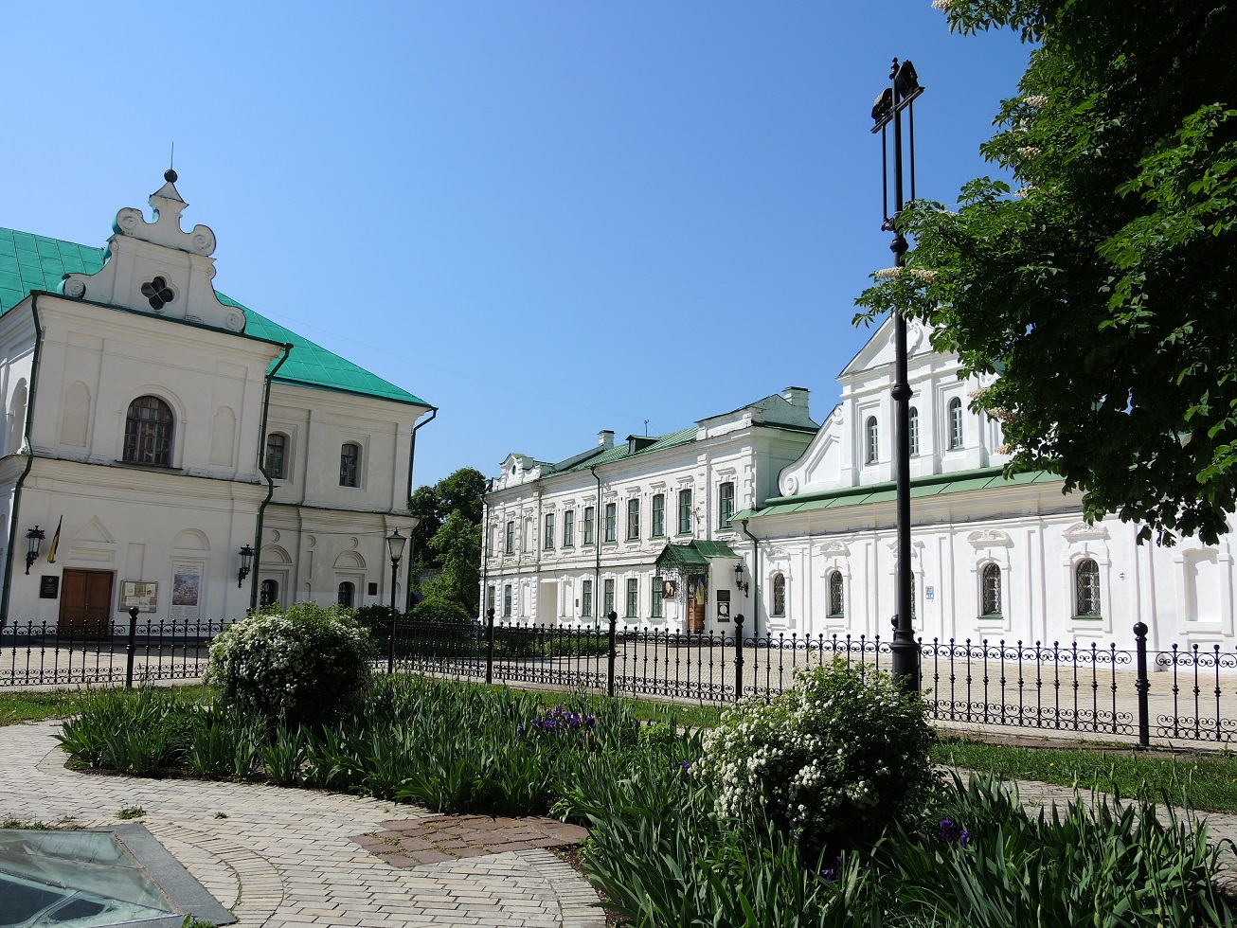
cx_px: 618
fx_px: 1001
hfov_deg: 63.4
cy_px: 464
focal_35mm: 28
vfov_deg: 49.8
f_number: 3.2
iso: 80
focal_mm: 6
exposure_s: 1/1600
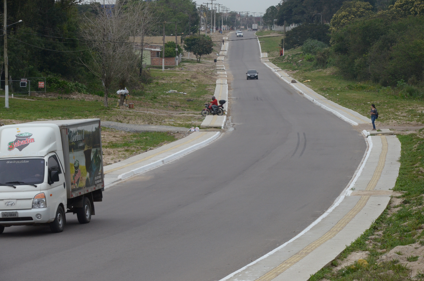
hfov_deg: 16.1
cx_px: 212
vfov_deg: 10.7
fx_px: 1499
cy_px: 140
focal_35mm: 128
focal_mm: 85
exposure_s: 1/1250
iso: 1000
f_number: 9
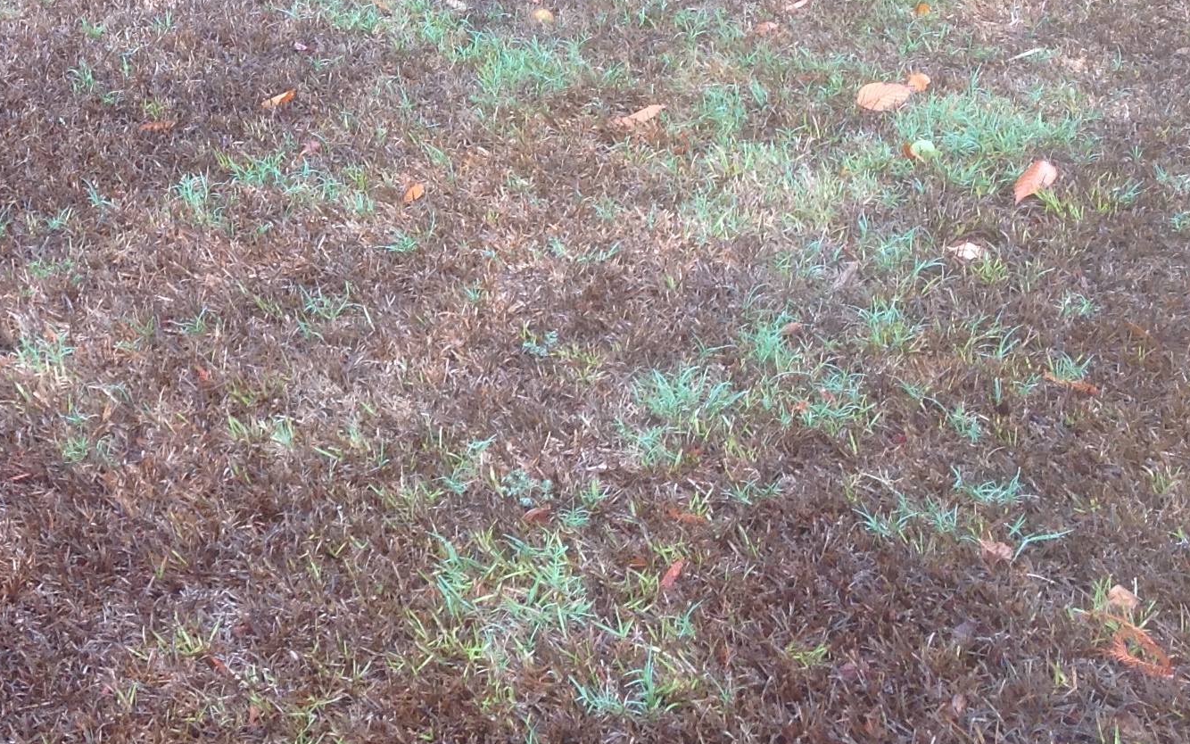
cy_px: 2
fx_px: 2335
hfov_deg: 28.0
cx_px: 239
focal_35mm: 72
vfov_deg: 17.7
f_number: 2.4
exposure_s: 1/120
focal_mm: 4.28
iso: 64
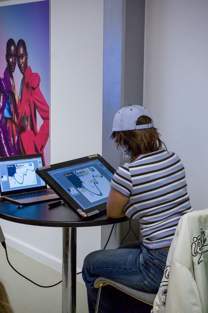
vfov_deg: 28.1
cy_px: 156
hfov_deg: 18.9
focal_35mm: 72
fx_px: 624
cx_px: 104
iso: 6400
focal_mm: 48
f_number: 6.3
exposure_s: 1/500
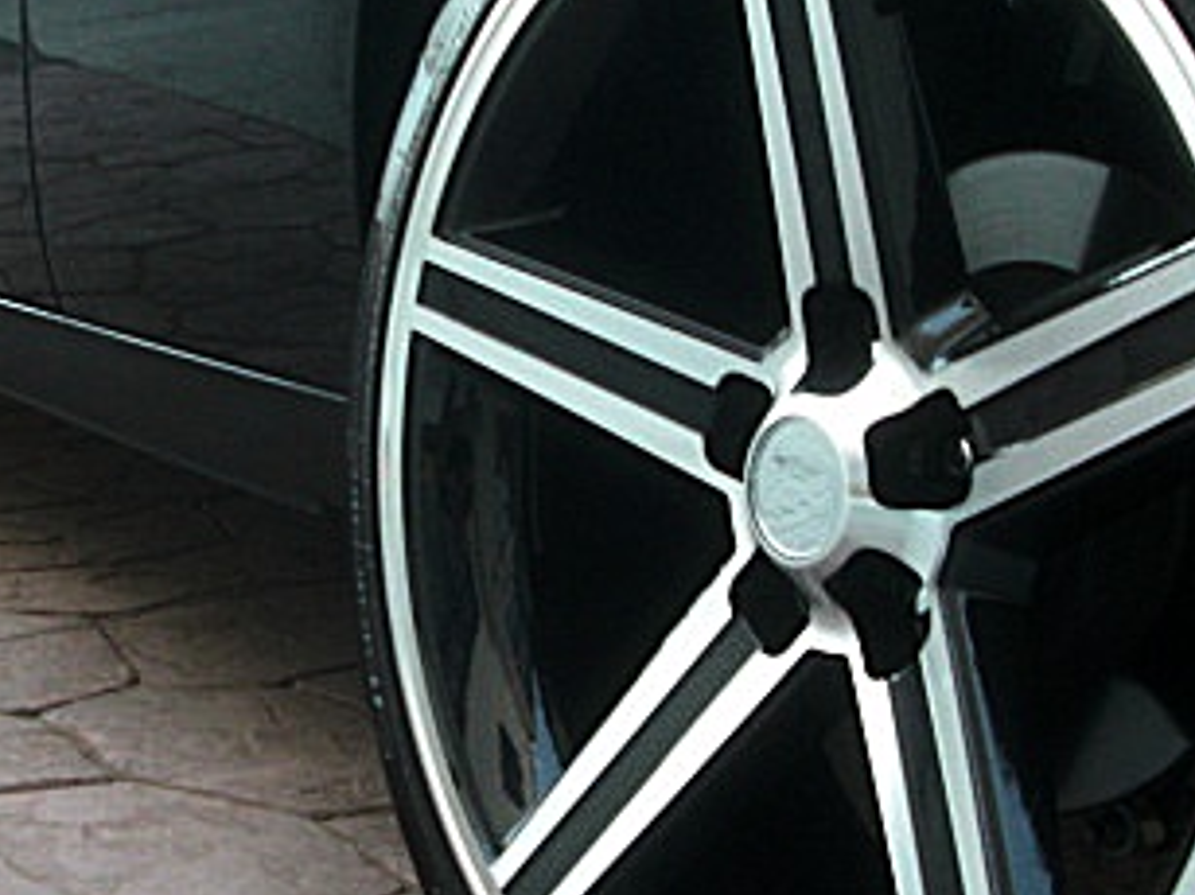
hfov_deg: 25.9
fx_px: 2588
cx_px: 420
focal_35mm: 75
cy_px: 479
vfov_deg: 19.6
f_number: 2.8
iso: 200
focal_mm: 6.3
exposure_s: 1/125
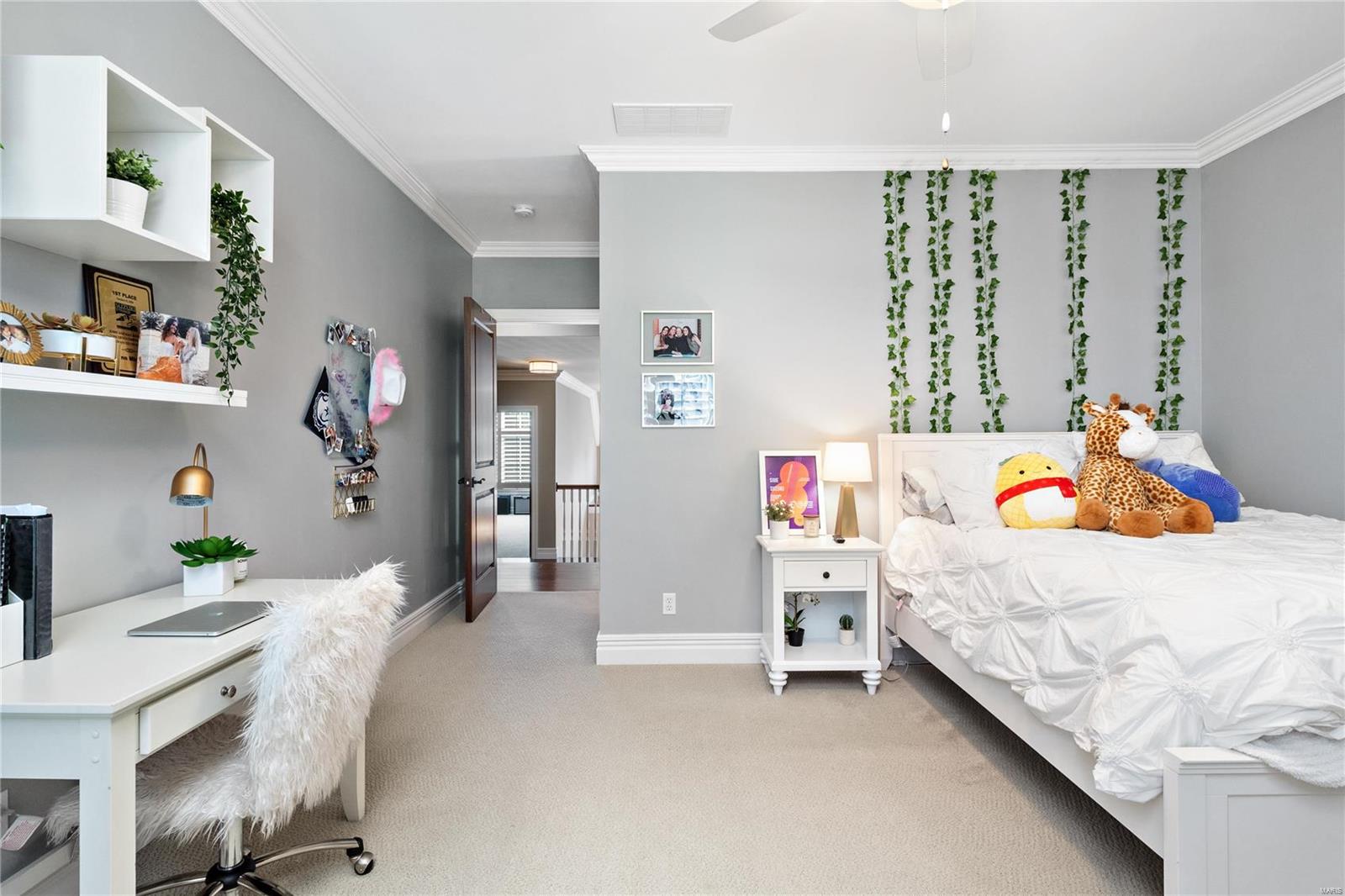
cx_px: 672
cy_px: 448
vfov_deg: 67.4
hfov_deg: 90.0
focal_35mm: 18
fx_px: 672
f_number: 6.3
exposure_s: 1/4
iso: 400
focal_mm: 9
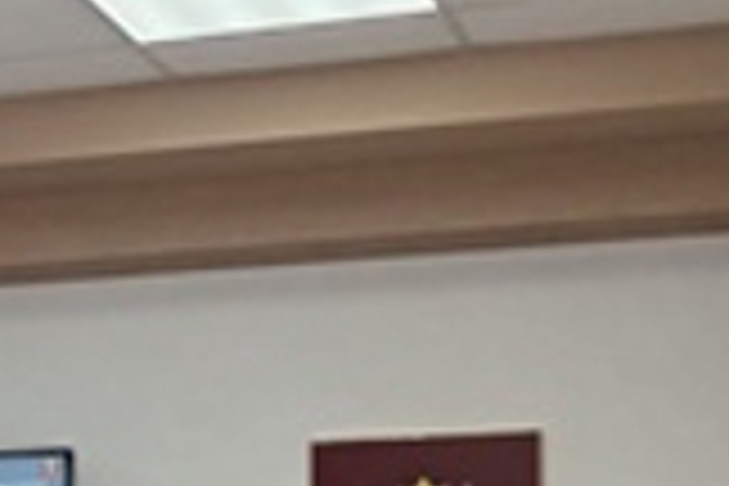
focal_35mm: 145
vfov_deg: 9.2
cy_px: 760
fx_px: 2936
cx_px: -634
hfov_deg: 12.7
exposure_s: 1/25
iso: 317
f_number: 1.8
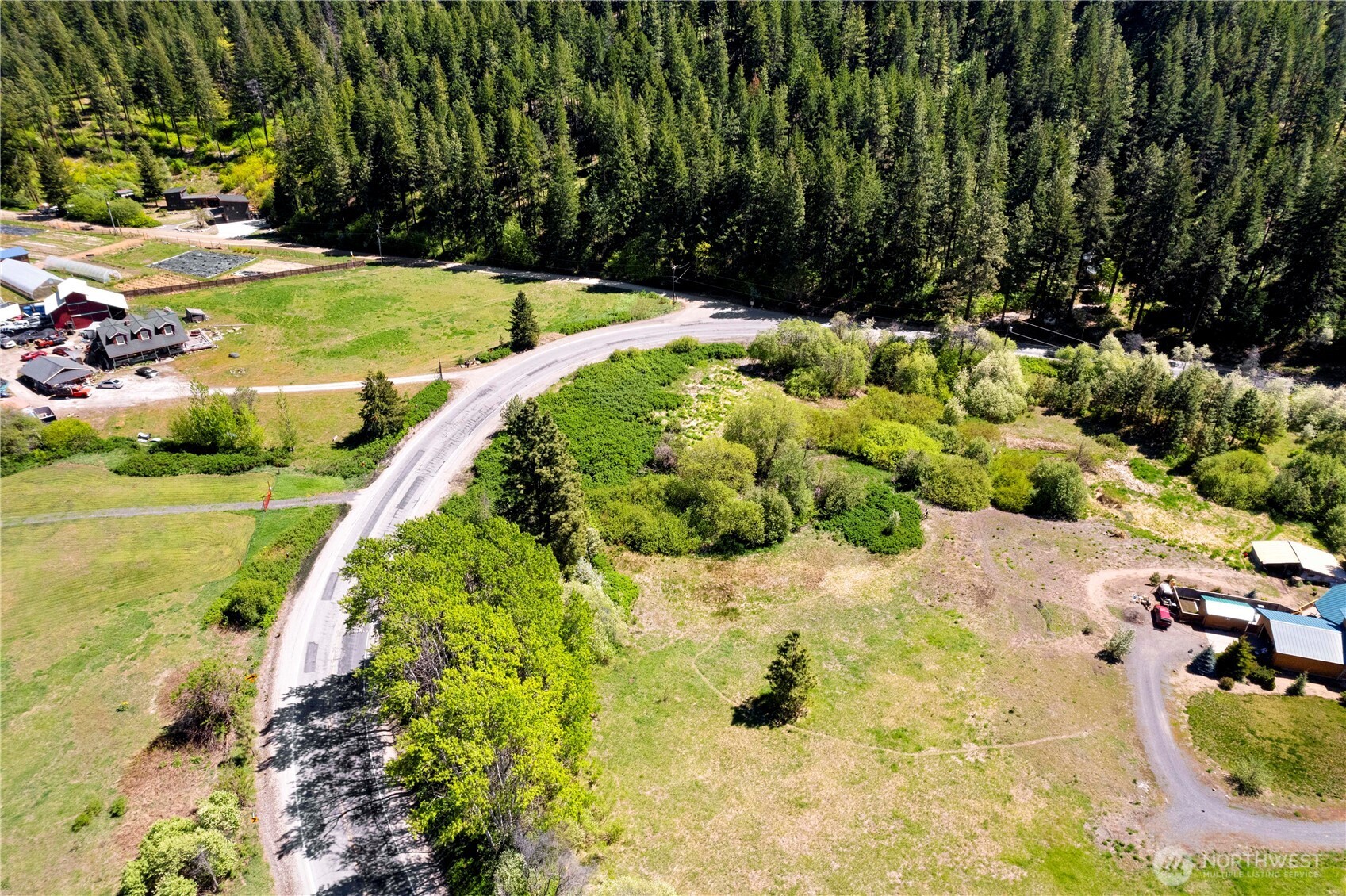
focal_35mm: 22
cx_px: 673
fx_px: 822
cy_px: 448
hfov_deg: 78.6
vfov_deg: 57.2
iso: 100
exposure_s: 1/2000
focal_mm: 8.38
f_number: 2.8
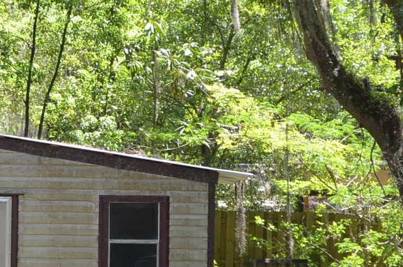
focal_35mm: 267
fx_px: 2979
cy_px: 86
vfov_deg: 5.1
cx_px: -5
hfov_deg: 7.7
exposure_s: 1/125
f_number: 5.6
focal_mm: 55
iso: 250
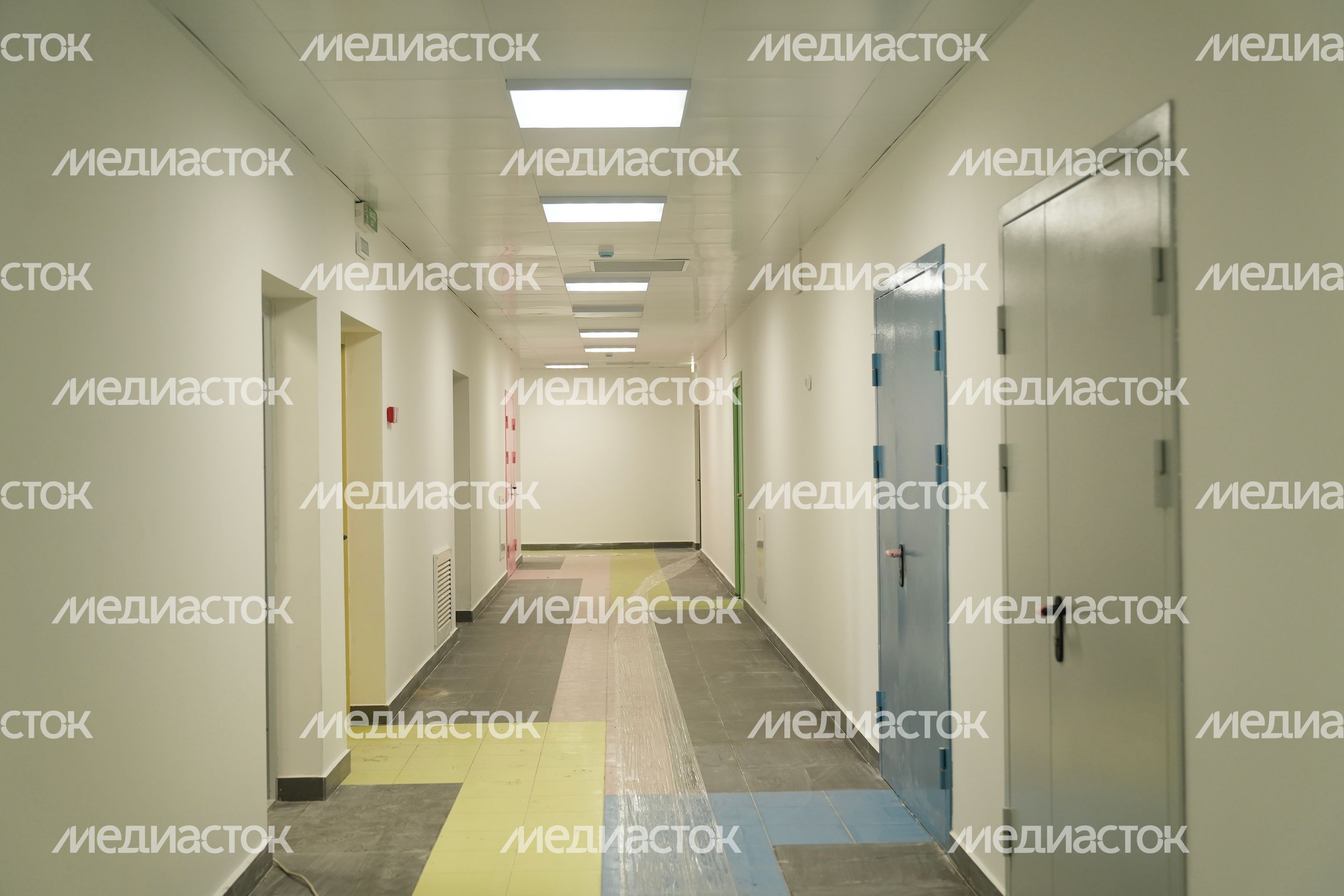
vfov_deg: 31.9
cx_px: 672
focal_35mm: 42
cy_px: 448
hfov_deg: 46.4
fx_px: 1568
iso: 1000
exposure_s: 1/250
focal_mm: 42
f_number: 3.2
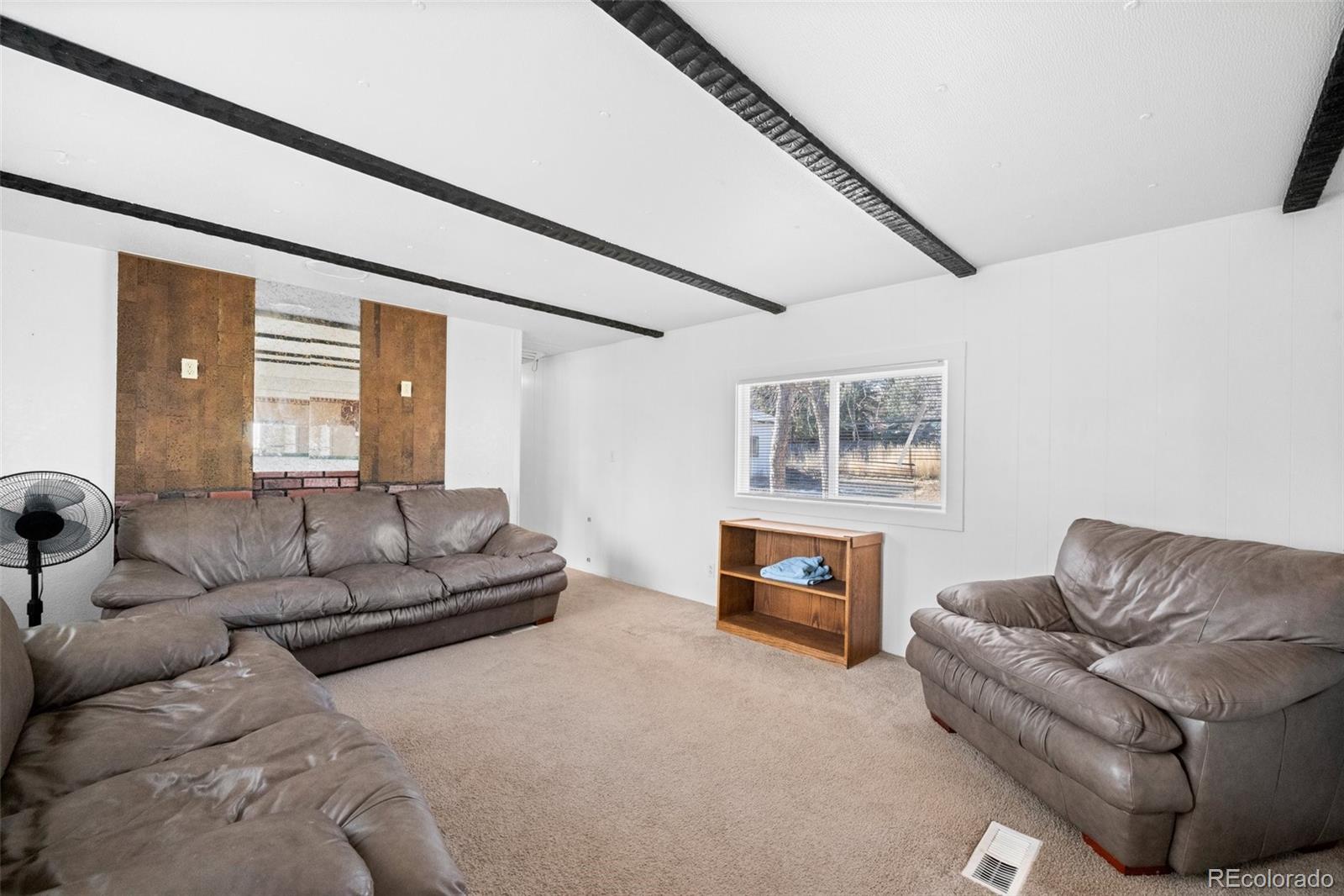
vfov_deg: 81.2
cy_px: 448
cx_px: 672
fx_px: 523
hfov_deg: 104.3
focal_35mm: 14
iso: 5000
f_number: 10
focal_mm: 14
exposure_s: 1/30
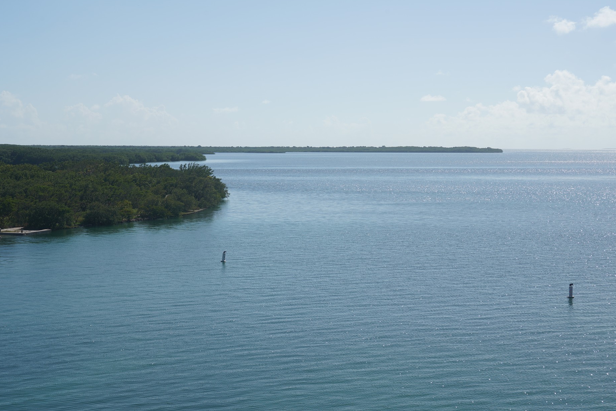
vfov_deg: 20.9
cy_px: 213
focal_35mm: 65
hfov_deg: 31.0
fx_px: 1112
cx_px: 310
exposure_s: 1/320
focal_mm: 60
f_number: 11
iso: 100
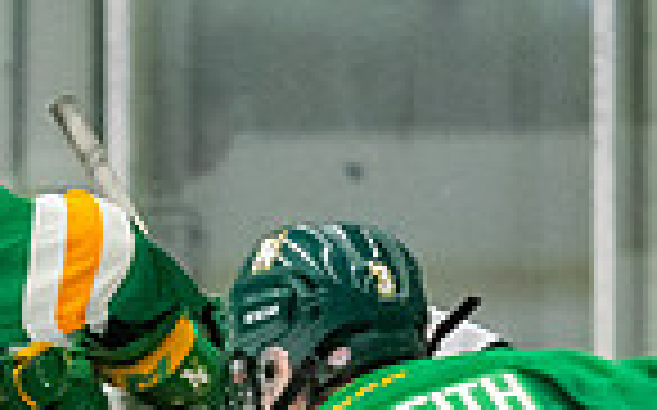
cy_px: 566
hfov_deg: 3.3
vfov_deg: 2.1
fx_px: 11397
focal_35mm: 637
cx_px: -226
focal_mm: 105
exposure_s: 1/800
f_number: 2.8
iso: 3200
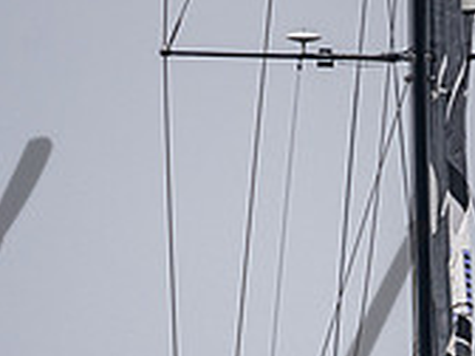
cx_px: 428
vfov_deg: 0.8
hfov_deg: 1.1
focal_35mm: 1817
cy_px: 463
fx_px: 24933
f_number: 5.6
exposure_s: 1/3200
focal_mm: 400
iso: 400
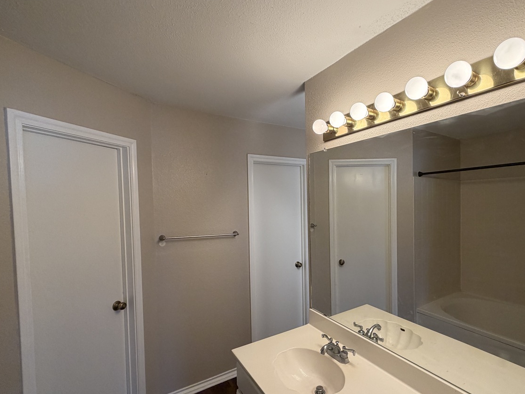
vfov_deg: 71.5
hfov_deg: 86.9
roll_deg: +2.1
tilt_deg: +0.2
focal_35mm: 18
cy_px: 209
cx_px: 309
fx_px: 273
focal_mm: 2.22
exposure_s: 1/120
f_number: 2.2
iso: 160
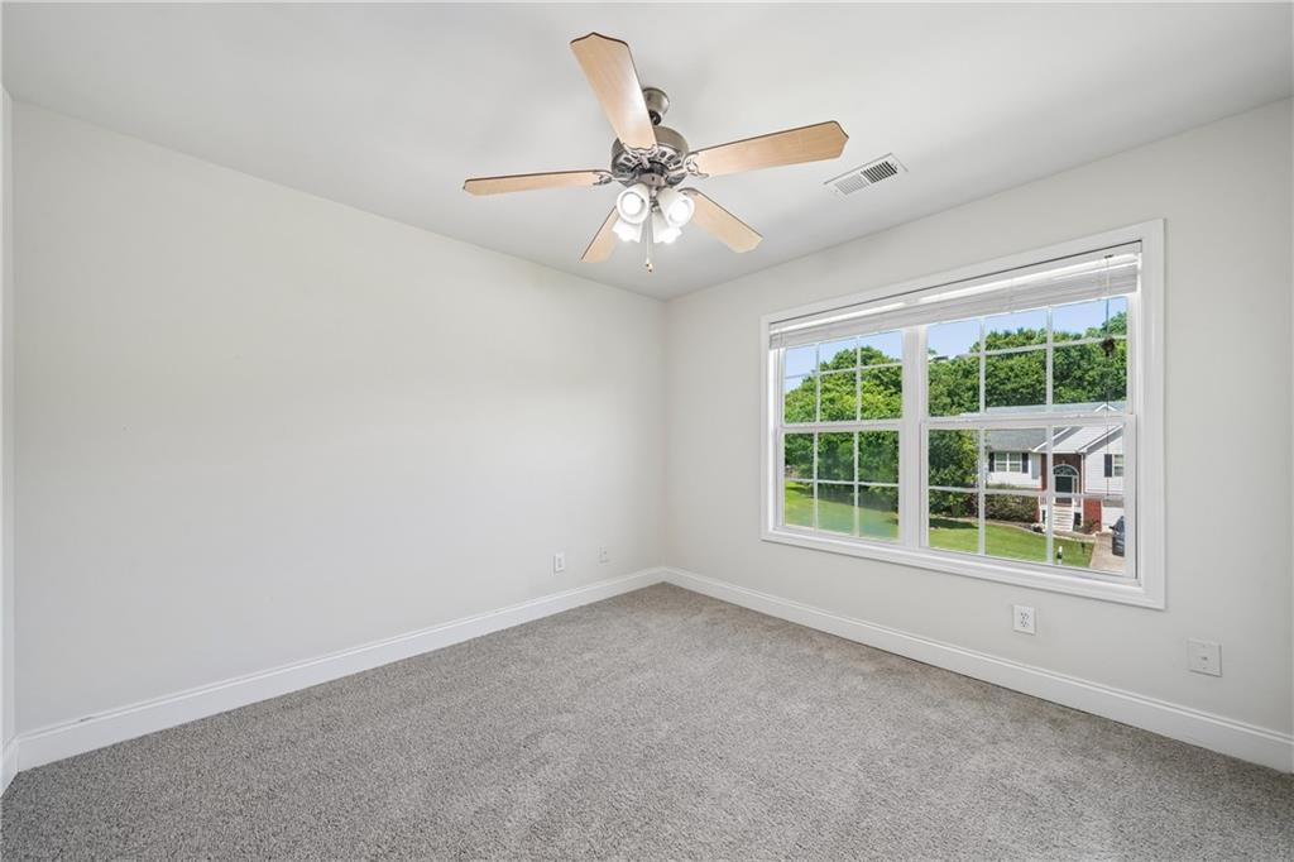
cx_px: 647
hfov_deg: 112.6
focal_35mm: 12
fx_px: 431
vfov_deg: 90.0
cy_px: 431
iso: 320
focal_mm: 12
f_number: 8
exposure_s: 1/30
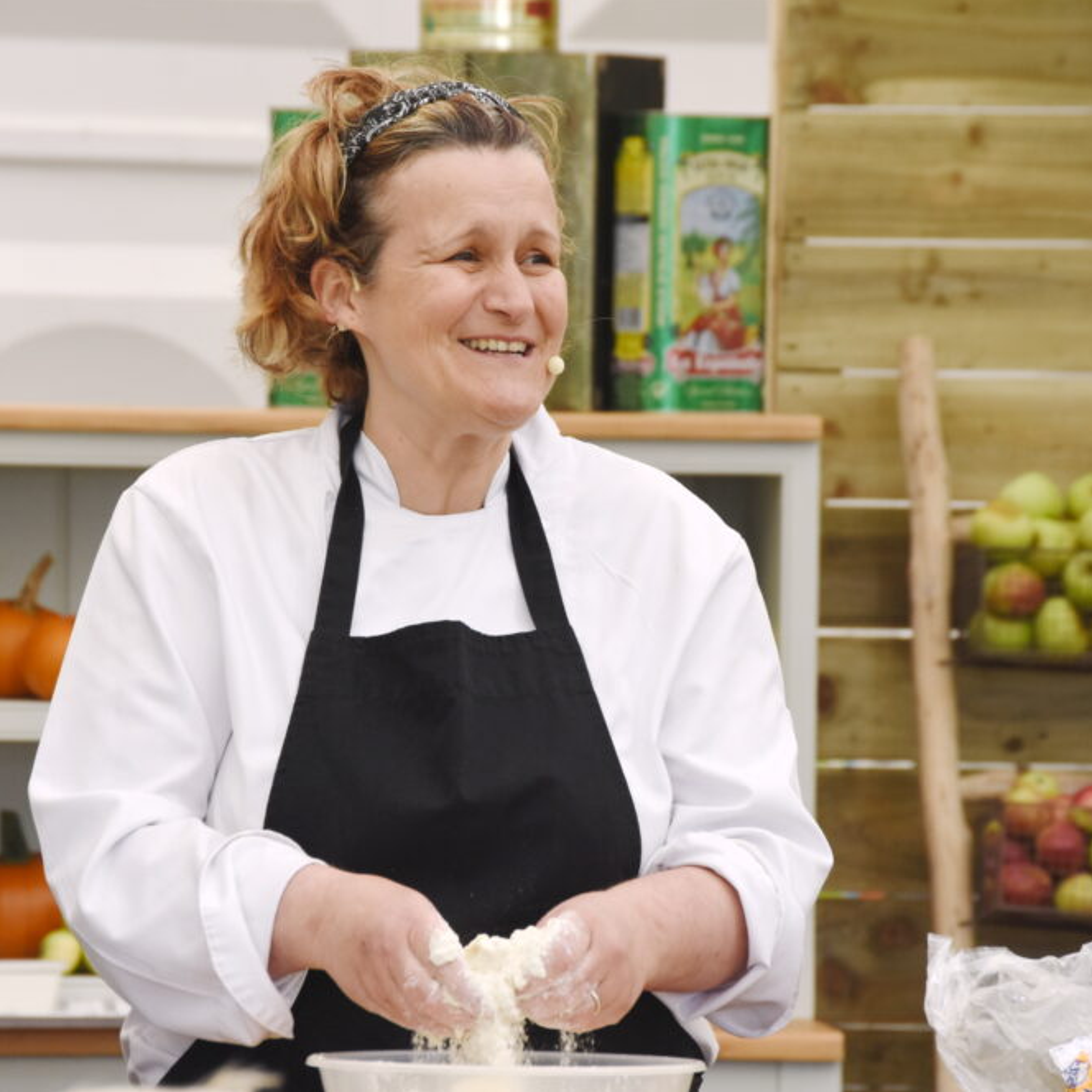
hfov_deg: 5.9
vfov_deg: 5.9
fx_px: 10623
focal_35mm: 298
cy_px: 545
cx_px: 556
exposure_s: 1/250
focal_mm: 155
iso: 400
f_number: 7.1
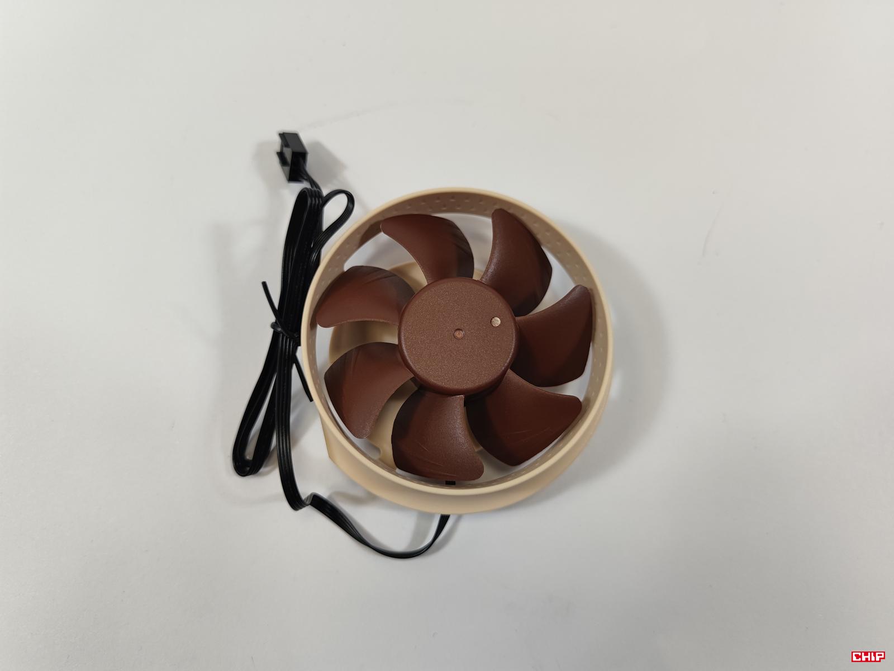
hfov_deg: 69.4
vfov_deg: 54.9
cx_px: 447
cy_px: 336
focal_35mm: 25
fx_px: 646
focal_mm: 6.78
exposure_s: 1/100
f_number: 1.85
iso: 96
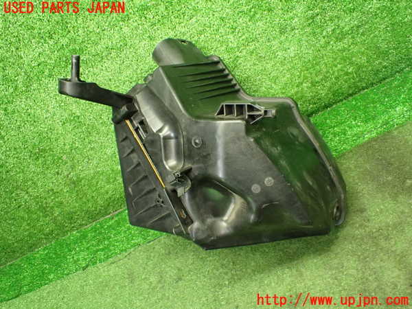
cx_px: 206
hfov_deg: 60.0
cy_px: 154
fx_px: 357
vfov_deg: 46.8
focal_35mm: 30
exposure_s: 1/60
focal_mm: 5.4
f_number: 2.3
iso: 800
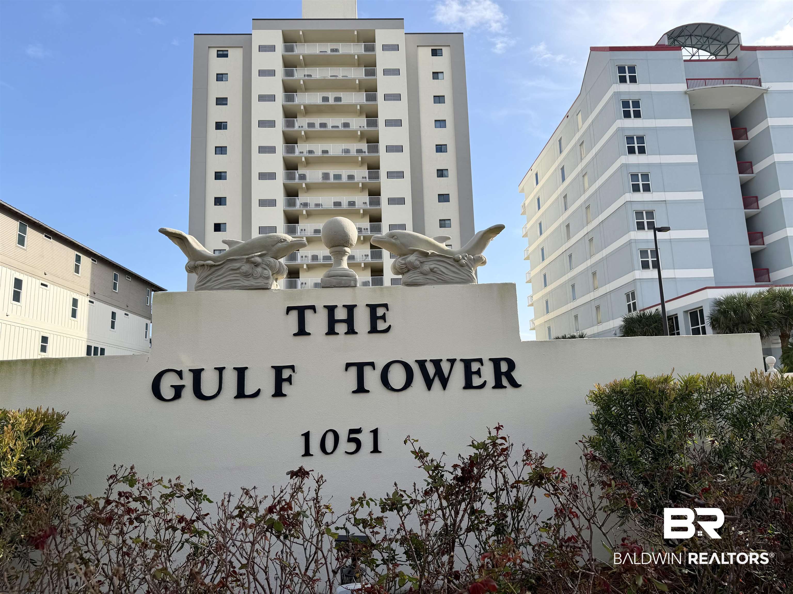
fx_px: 550
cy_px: 297
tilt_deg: +11.6
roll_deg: +3.3
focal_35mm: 24
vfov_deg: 56.8
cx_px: 396
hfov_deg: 71.6
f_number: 1.78
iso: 80
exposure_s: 1/2801
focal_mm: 6.76
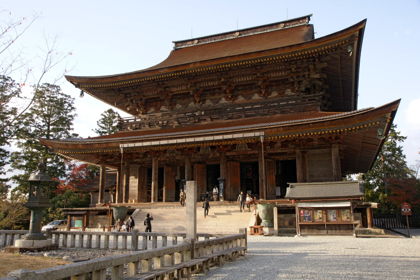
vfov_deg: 43.6
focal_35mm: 30
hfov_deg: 61.9
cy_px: 140
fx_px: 350
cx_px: 210
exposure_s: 1/40
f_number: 8
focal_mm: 20
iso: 200
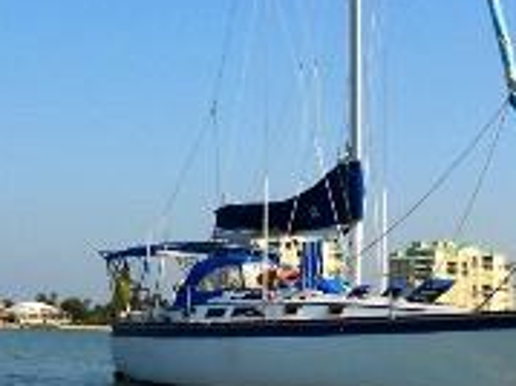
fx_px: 864
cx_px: 337
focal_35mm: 58
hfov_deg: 33.0
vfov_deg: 24.6
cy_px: 49
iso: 80
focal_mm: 4.6
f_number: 8
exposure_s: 1/250
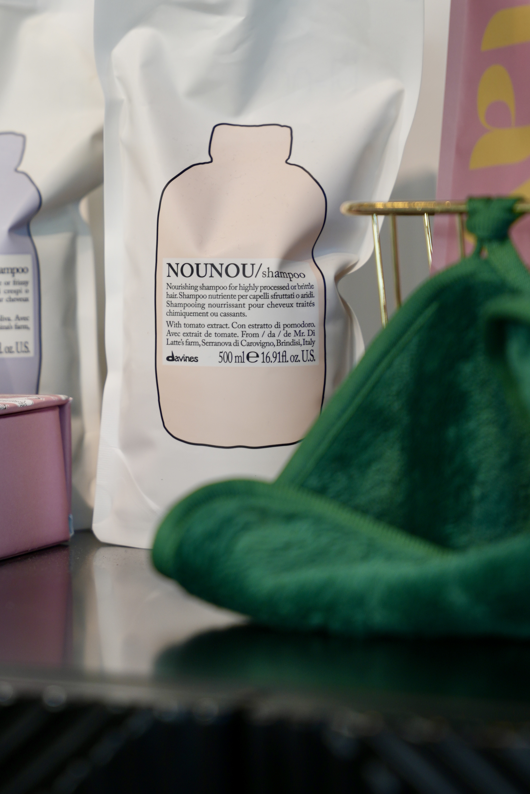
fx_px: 2914
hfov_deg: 10.3
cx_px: 56
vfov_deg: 15.5
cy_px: 222
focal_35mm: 132
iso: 160
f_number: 2.8
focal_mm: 70
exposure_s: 1/80
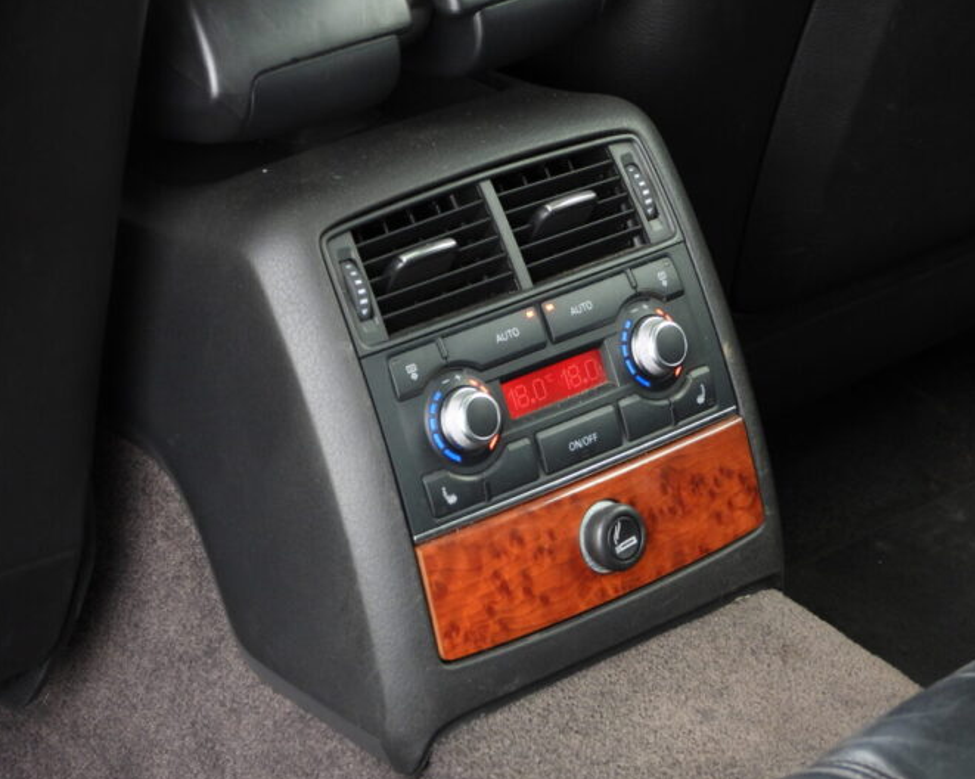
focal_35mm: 121
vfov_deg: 12.7
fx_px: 3490
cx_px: 515
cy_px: 391
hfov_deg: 15.9
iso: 280
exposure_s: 1/60
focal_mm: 20.7
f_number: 4
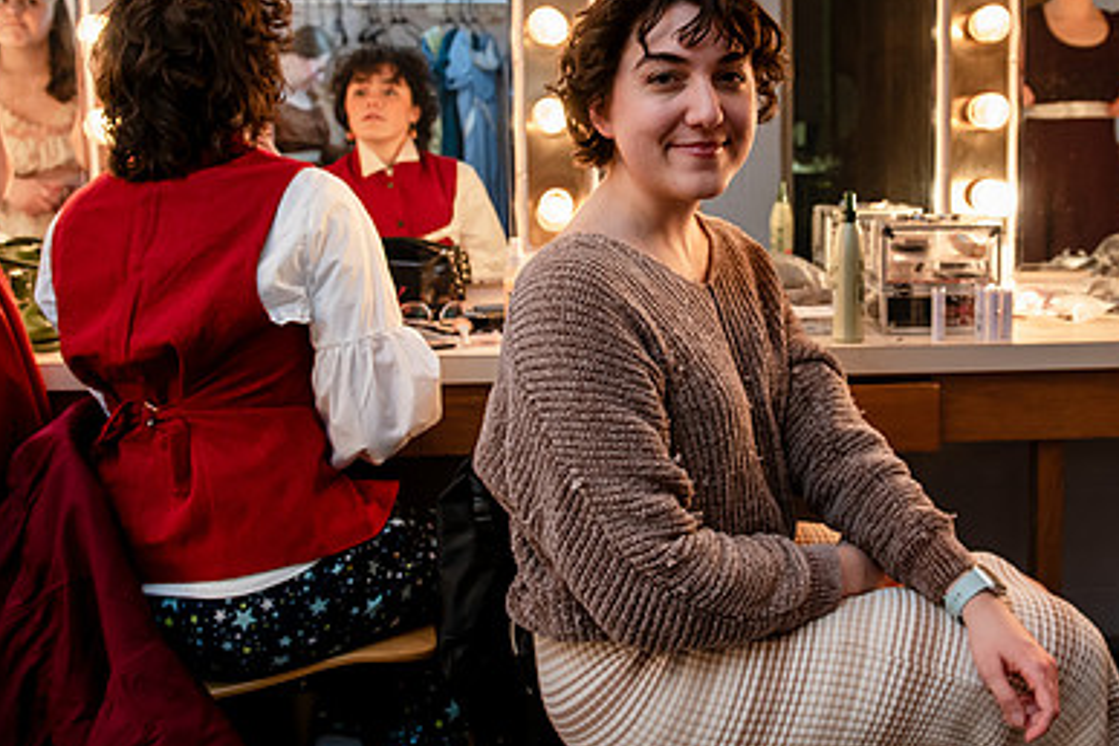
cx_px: 682
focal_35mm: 39
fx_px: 1212
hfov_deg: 49.2
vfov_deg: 34.1
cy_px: 285
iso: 800
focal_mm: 26
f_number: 3.5
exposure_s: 1/60
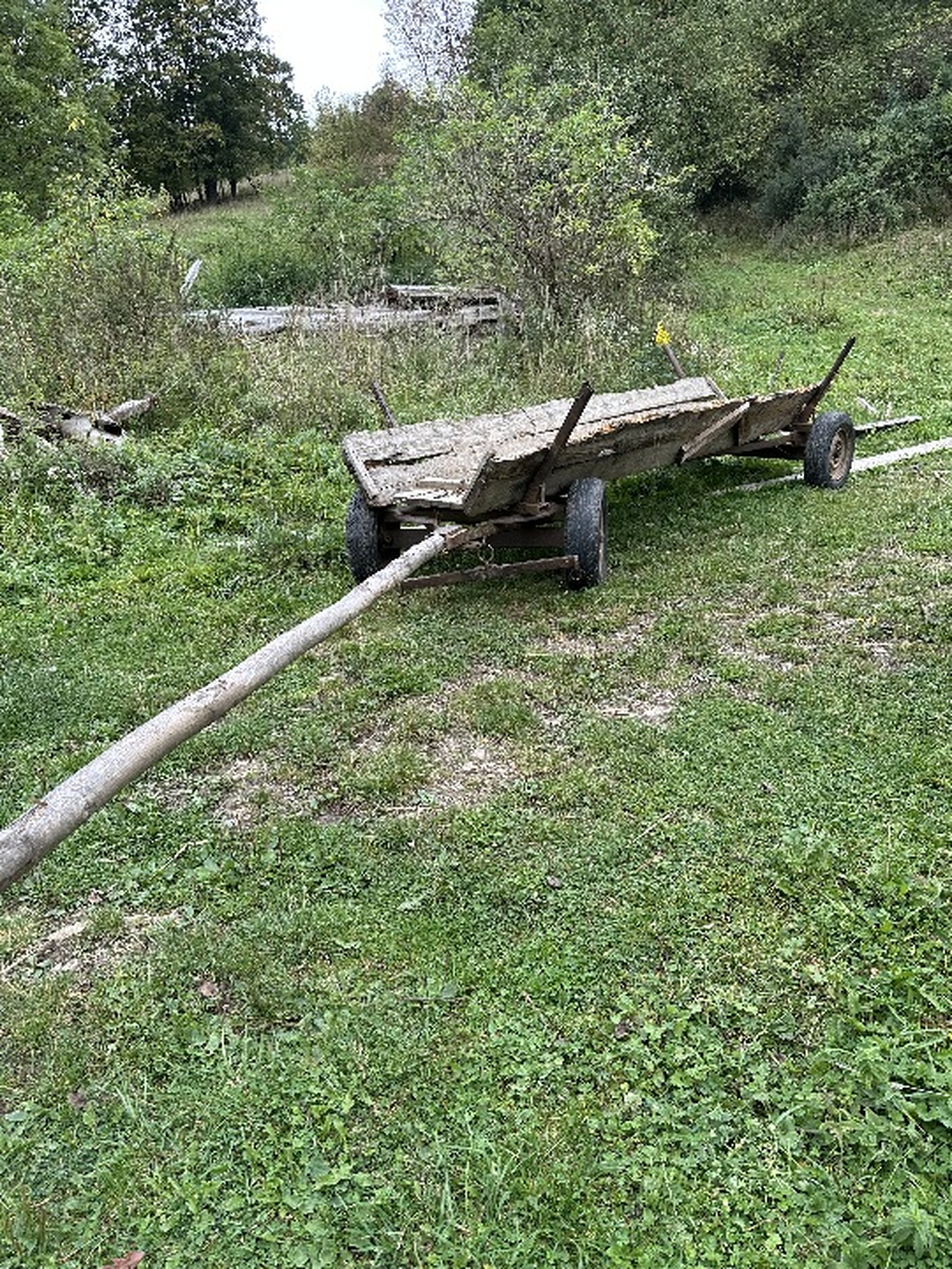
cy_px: 634
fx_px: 880
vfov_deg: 71.6
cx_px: 476
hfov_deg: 56.8
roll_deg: -1.1
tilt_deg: -15.3
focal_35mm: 24
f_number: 1.78
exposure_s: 1/623
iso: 80
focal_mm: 6.86
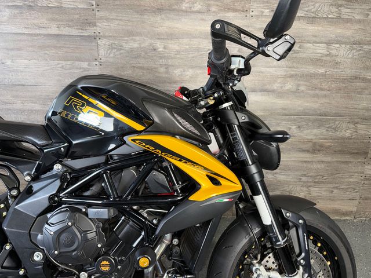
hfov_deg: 71.6
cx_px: 186
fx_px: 257
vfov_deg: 56.8
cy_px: 139
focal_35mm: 24
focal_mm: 6.76
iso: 50
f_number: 1.78
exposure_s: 1/27
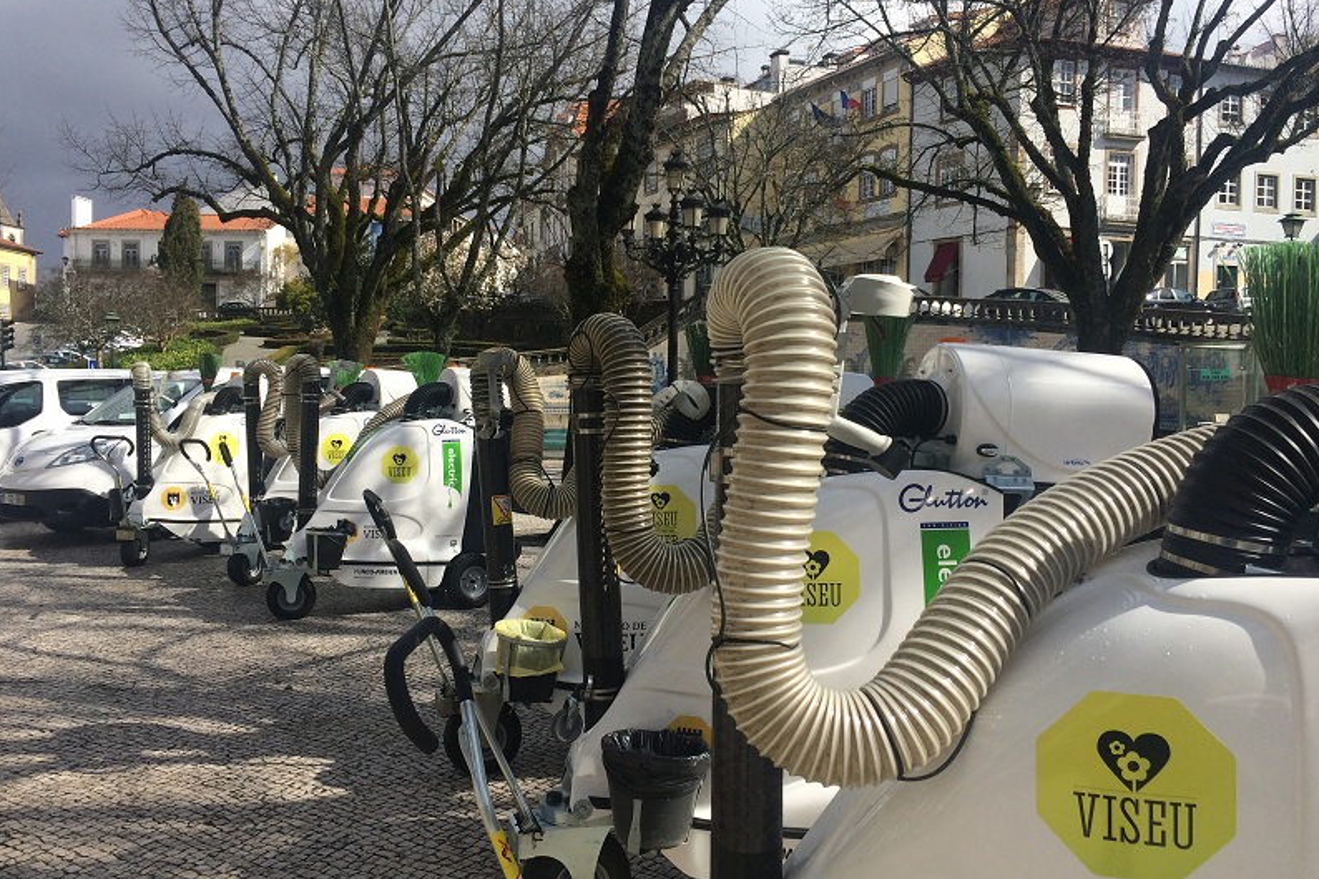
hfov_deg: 60.3
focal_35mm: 31
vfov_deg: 42.3
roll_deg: +0.4
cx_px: 643
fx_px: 1135
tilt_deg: -3.9
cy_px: 405
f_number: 2.2
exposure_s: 1/2160
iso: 32
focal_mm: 4.15
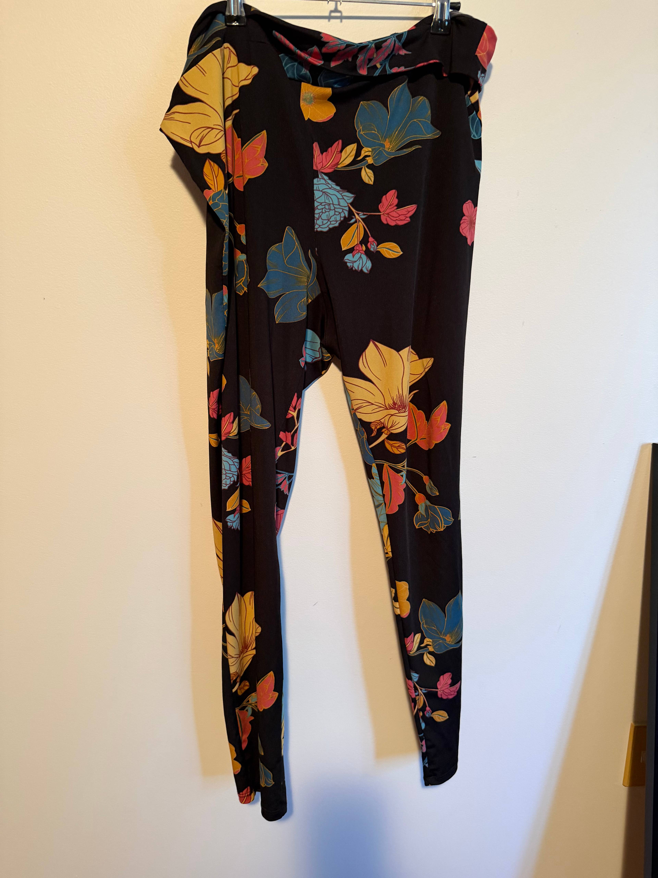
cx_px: 329
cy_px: 439
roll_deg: -0.4
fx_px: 608
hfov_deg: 56.8
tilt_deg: -13.5
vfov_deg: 71.6
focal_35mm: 24
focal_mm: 6.76
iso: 320
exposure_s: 1/60
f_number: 1.78
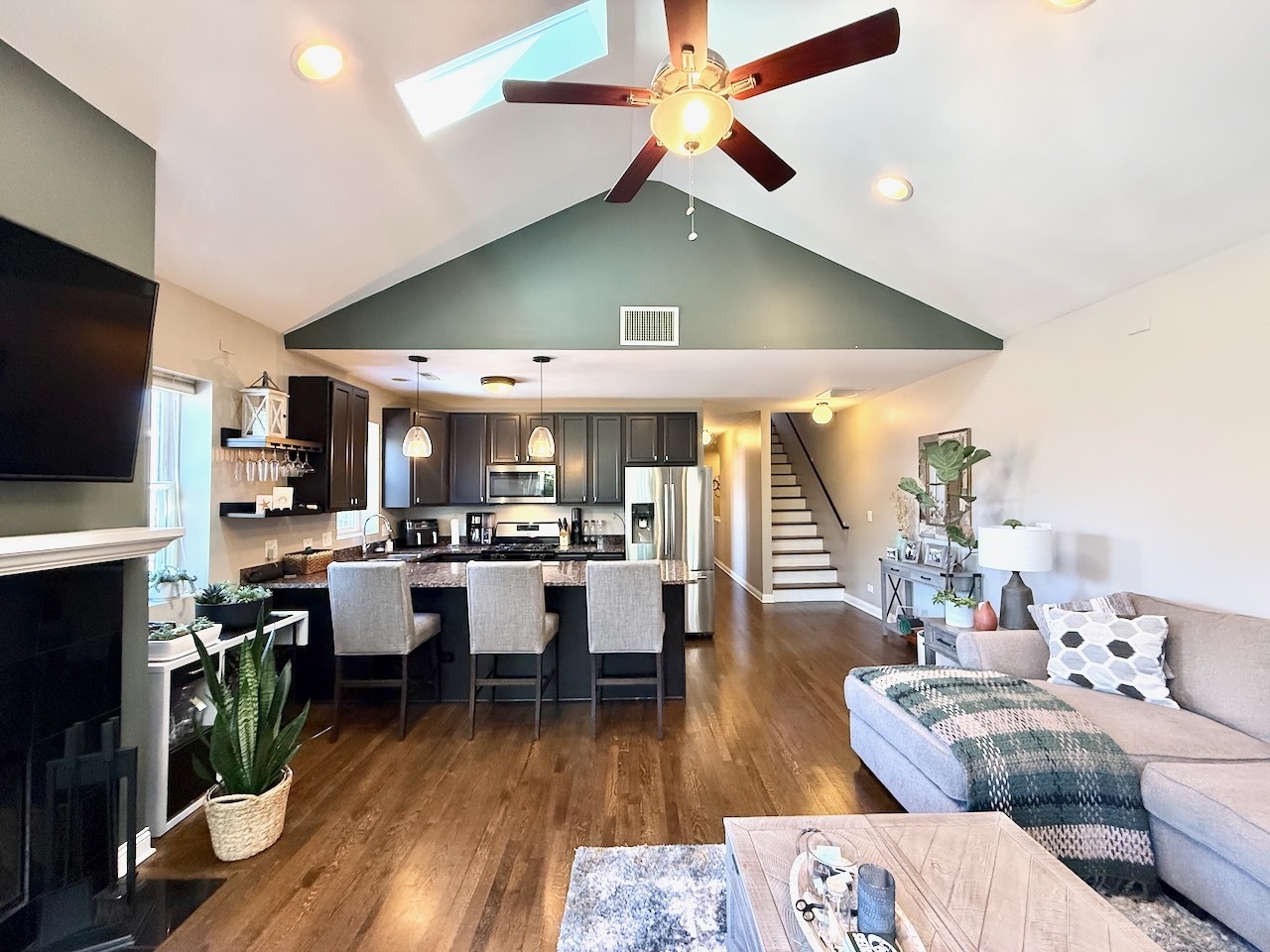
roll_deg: +0.9
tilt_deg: +2.5
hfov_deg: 102.1
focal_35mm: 14
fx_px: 514
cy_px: 476
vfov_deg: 85.7
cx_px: 635
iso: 500
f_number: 2.2
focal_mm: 2.22
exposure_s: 1/120
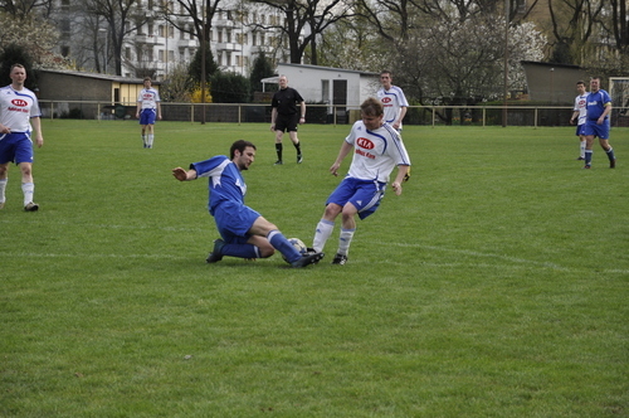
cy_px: 209
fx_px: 2225
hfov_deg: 16.1
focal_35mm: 128
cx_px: 314
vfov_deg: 10.7
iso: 450
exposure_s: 1/1000
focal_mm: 85
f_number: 5.6
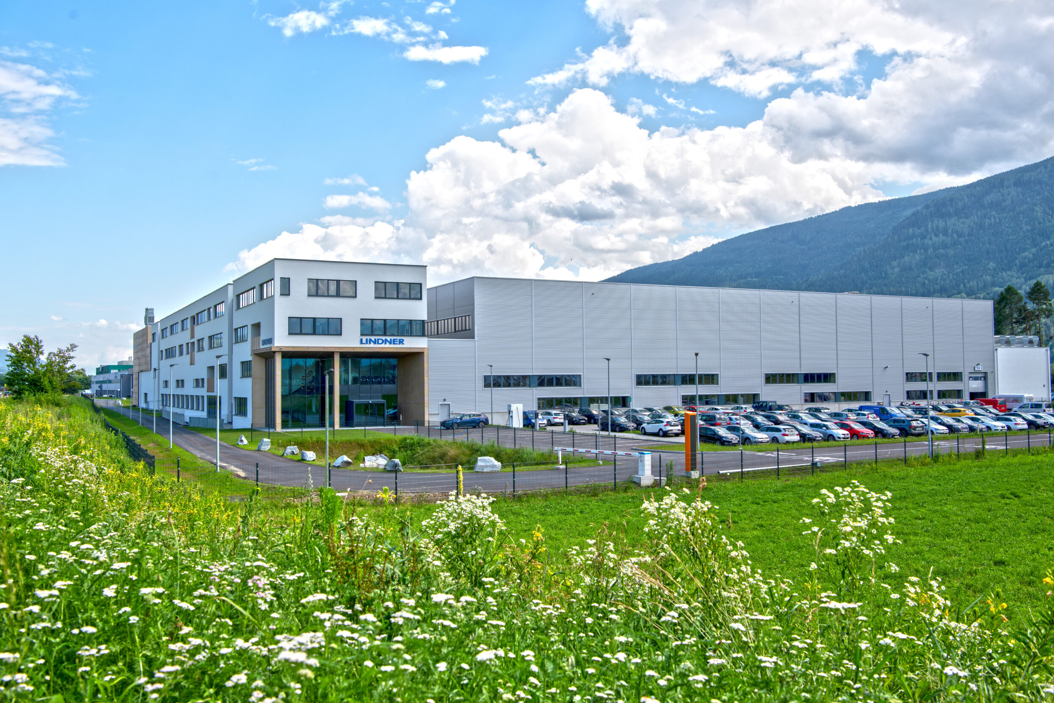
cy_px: 350
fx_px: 966
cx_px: 536
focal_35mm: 33
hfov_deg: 57.2
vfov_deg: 40.0
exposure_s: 1/320
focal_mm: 32
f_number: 8
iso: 100
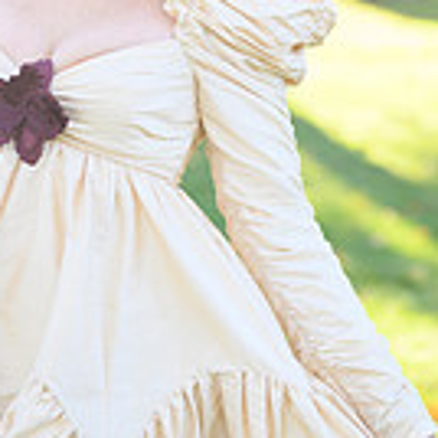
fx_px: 2047
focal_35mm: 143
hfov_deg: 12.2
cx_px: 185
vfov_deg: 12.2
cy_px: 105
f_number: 2
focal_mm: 50
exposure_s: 1/800
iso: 320
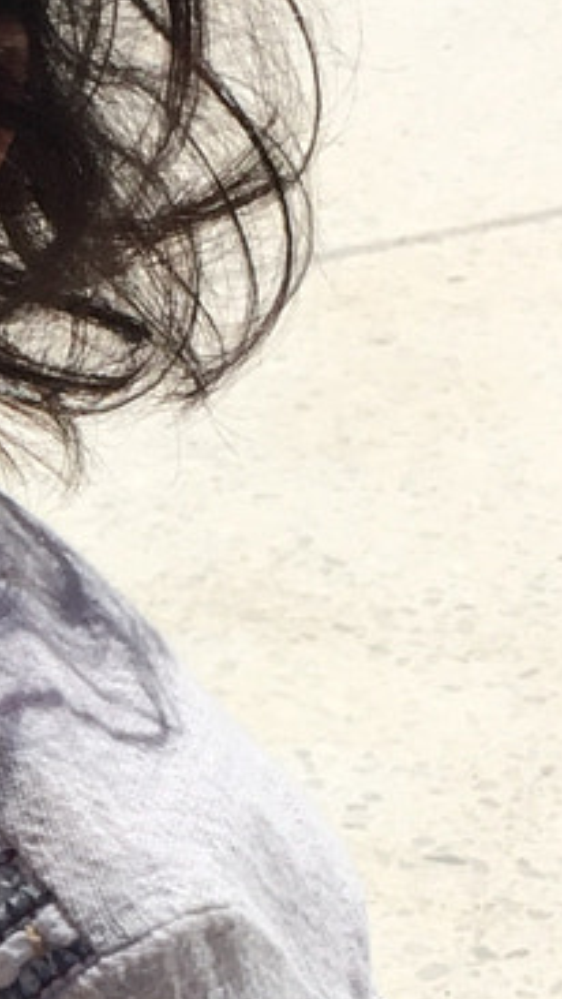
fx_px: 3654
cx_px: -480
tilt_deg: -29.1
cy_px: 1056
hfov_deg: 8.4
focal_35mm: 138
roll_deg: +0.5
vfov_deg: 15.2
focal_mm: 4.15
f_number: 2.2
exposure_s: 1/3300
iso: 32
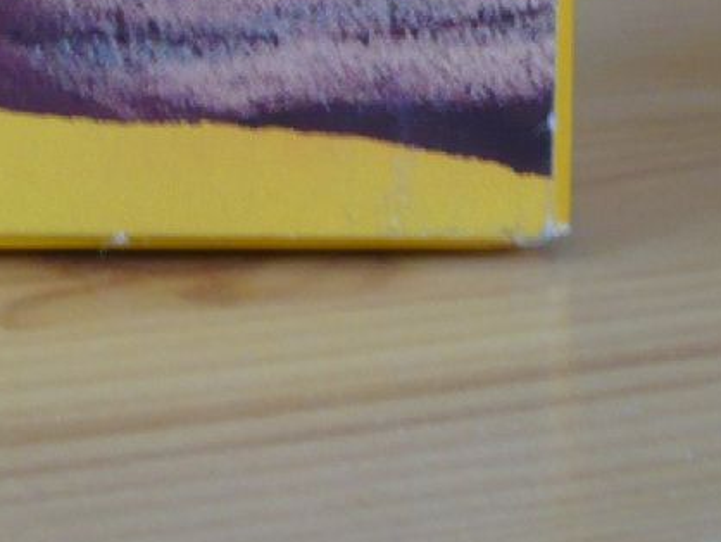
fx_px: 3439
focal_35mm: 165
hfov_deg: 12.0
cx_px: 279
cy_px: -242
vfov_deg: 8.8
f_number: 2.8
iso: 100
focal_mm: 5.8
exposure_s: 1/30
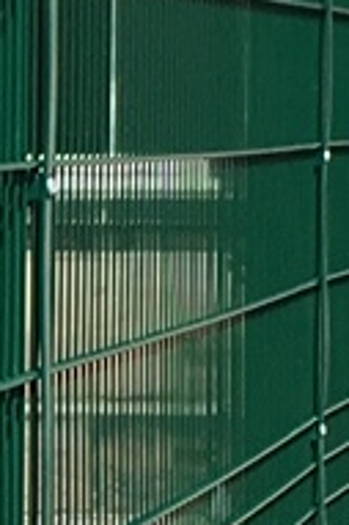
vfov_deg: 6.5
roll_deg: +0.5
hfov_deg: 4.3
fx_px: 4647
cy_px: 396
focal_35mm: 319
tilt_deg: -5.3
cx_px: -192
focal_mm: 4.15
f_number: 2.2
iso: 25
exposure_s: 1/974
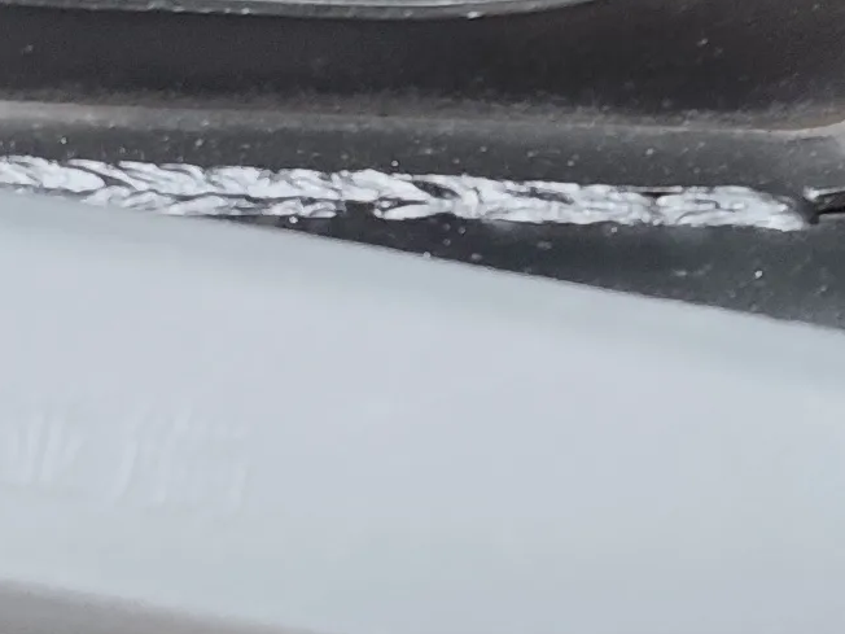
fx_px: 3515
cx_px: 710
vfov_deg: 10.2
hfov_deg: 13.6
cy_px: -30
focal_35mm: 144
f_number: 1.7
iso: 400
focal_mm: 6.07
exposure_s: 1/480
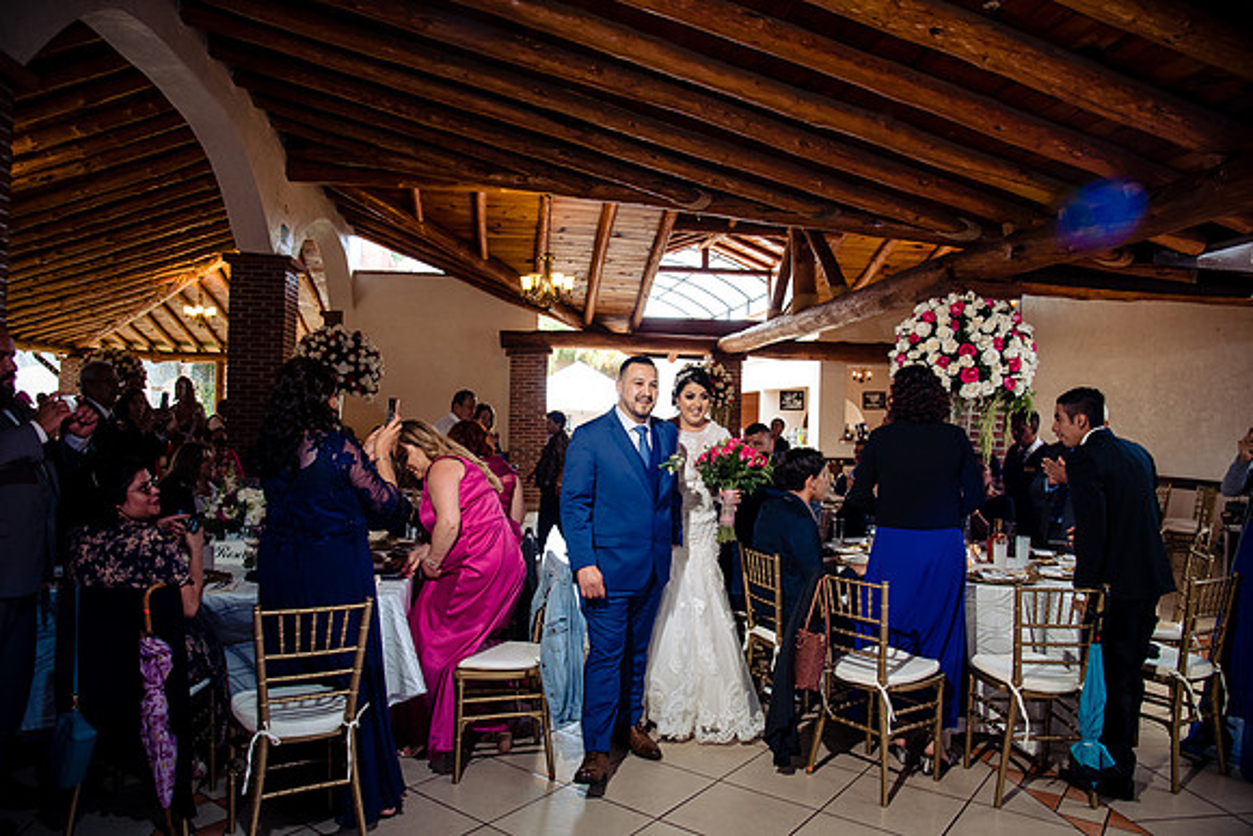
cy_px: 418
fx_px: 835
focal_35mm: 24
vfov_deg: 53.2
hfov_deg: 73.7
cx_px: 626
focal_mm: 24
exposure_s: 1/125
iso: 1250
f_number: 5.6
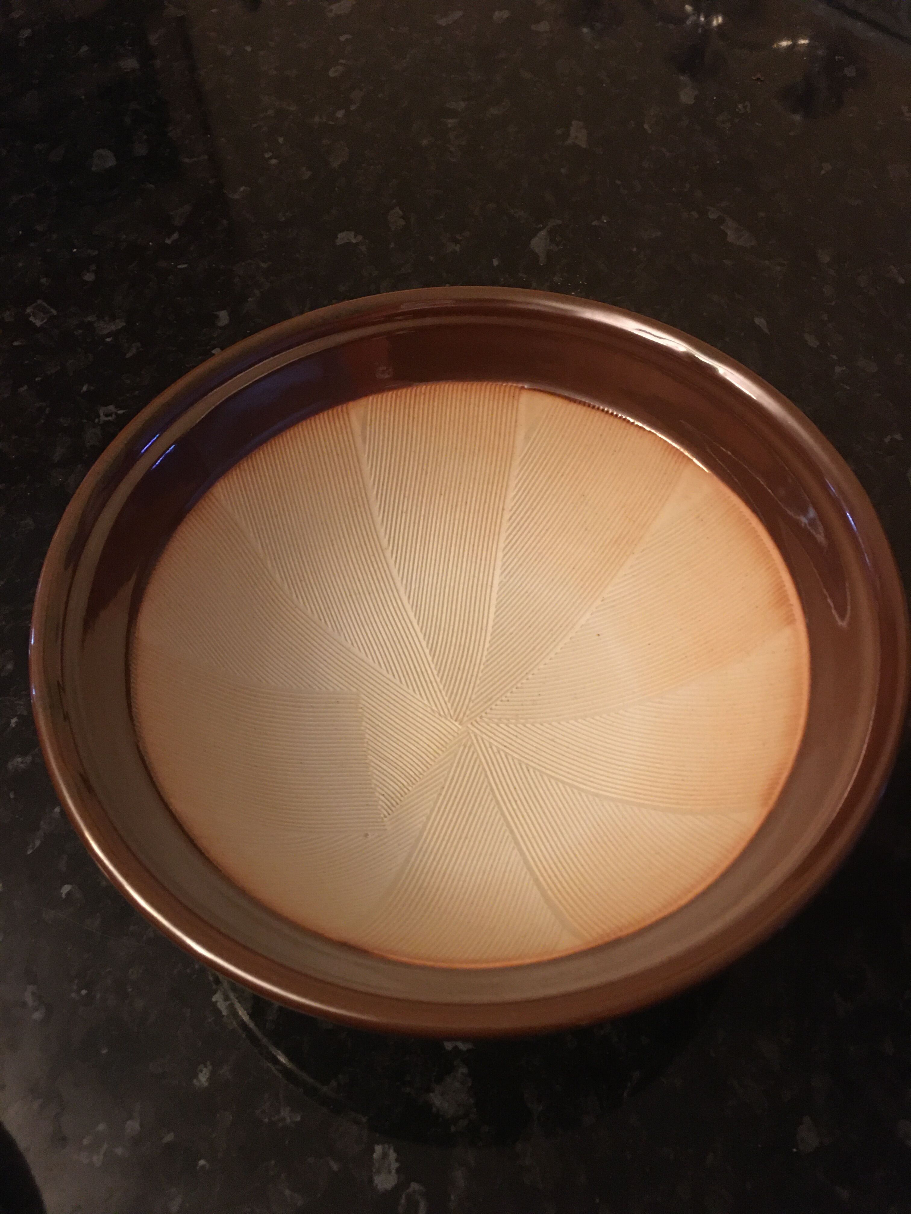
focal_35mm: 29
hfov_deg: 48.2
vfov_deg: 61.7
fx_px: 1018
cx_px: 456
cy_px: 607
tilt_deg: -56.3
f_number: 2.2
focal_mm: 4.15
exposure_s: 1/8
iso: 125
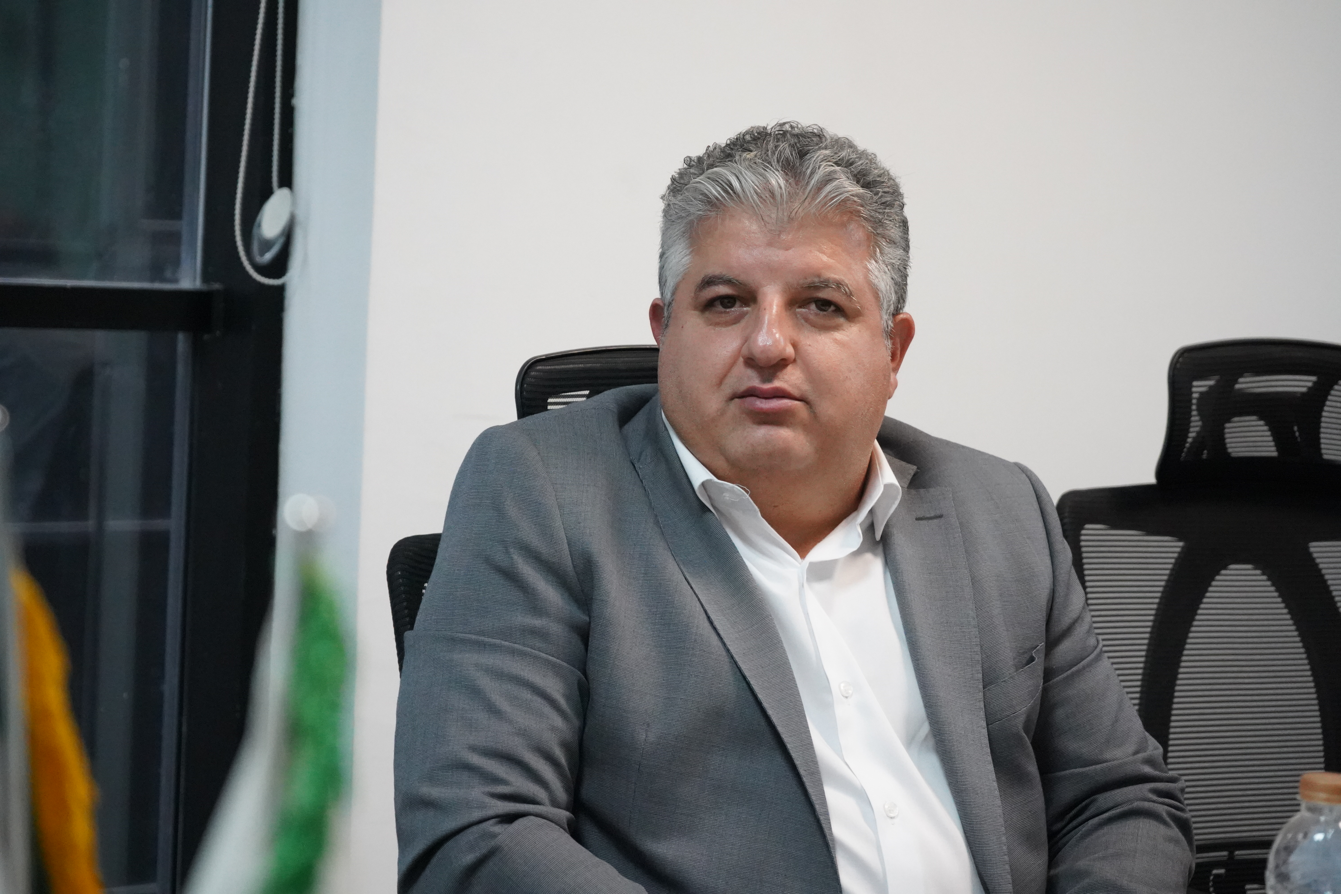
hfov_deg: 28.8
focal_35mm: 70
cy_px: 447
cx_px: 670
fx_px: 2607
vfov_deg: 19.5
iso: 12800
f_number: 5.6
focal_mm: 70
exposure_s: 1/500
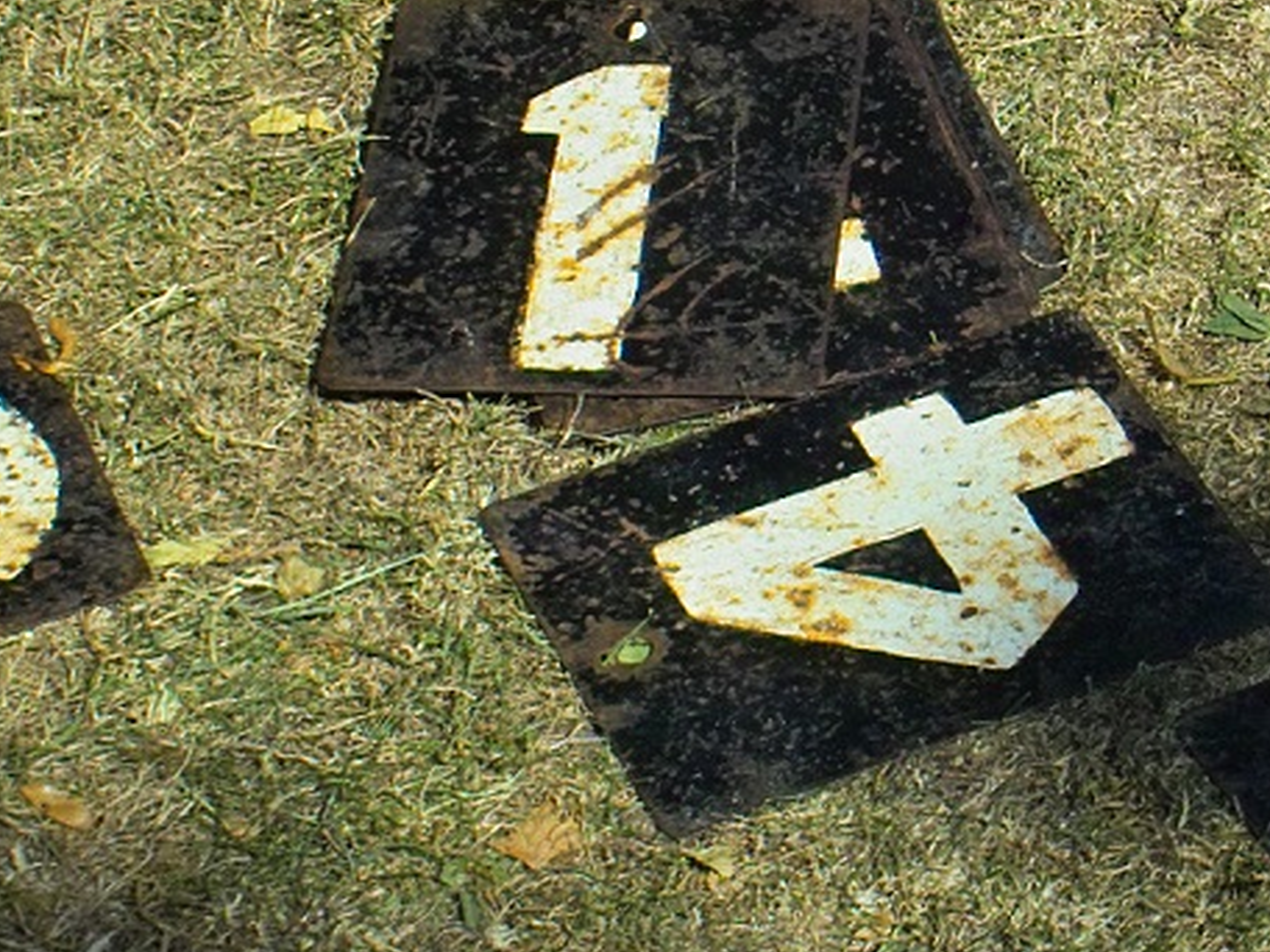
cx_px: 1500
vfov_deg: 8.6
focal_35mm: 172
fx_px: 6310
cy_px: -120
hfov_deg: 11.3
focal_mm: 28
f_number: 5.6
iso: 100
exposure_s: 1/500
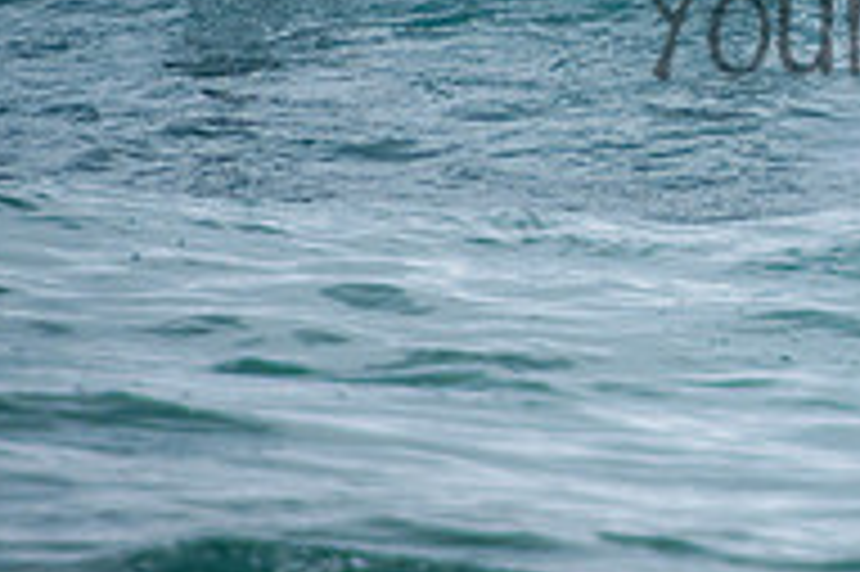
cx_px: 1099
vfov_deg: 0.8
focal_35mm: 1824
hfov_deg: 1.1
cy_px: -29
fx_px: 43535
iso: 400
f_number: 5.6
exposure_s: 1/2000
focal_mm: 400
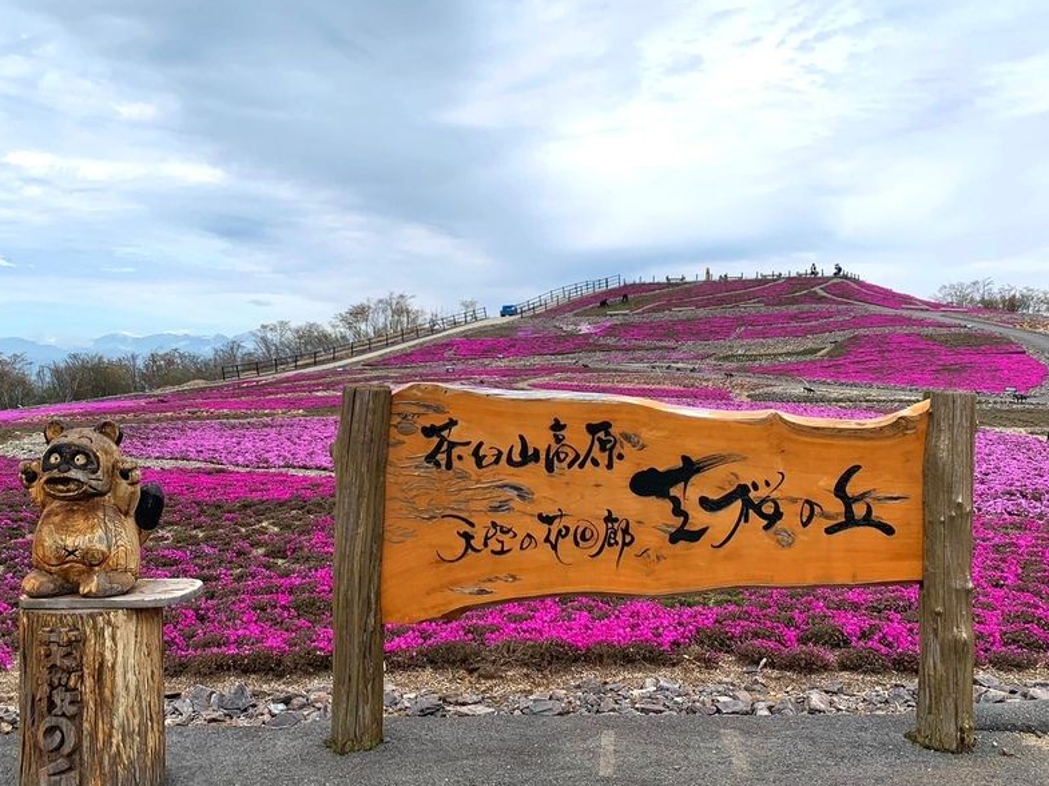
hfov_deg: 65.3
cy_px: 382
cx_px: 507
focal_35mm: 27
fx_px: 818
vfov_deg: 51.3
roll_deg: -1.0
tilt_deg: +3.0
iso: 25
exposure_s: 1/3401
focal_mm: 4.25
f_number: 1.8
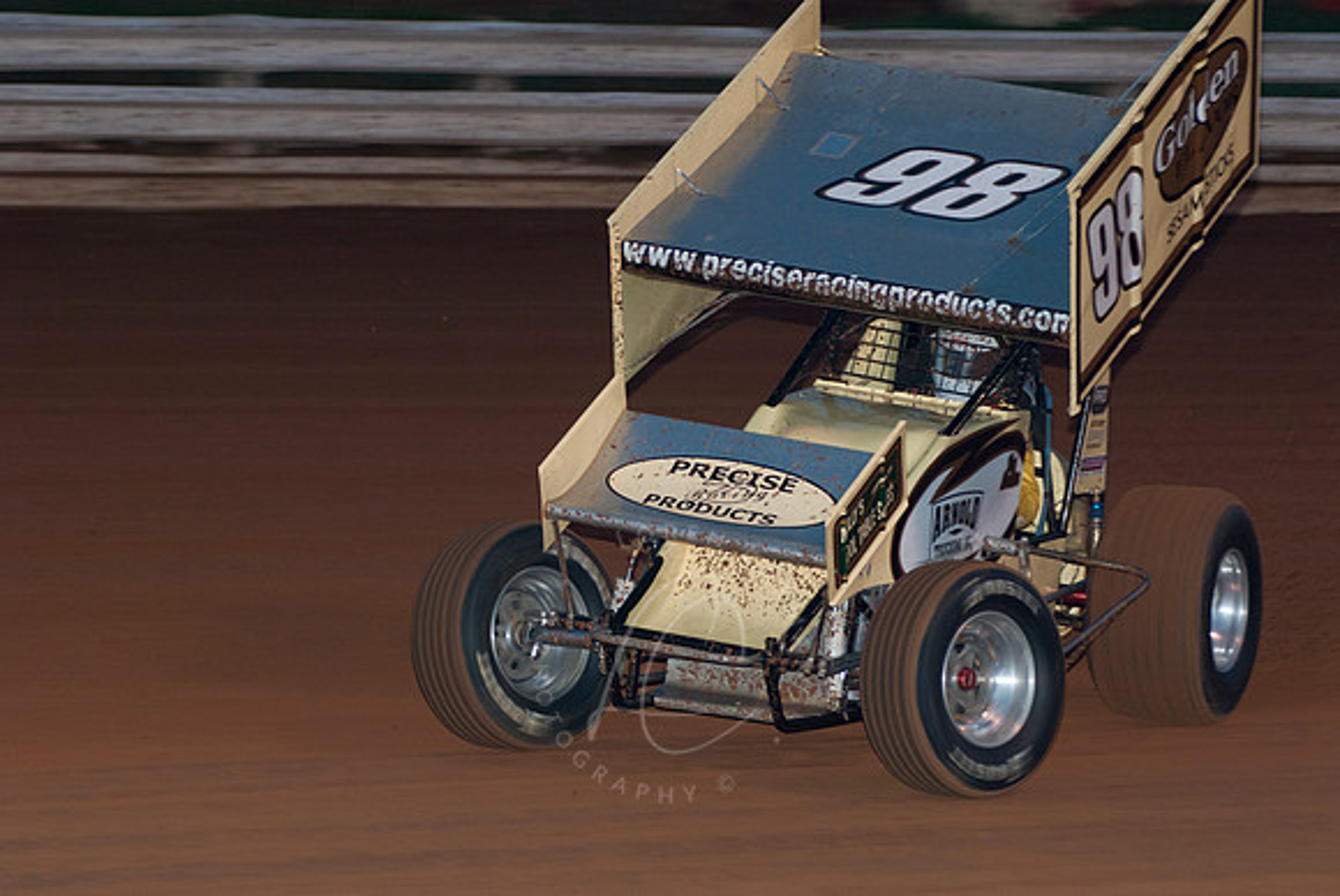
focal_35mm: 188
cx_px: 670
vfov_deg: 7.3
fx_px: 6986
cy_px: 448
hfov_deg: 11.0
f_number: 4
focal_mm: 125
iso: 250
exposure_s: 1/250
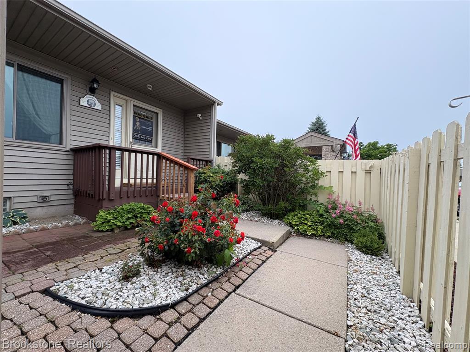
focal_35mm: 14
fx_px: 190
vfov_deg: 85.7
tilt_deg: +0.7
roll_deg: -1.2
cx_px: 235
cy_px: 176
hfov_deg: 102.1
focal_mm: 2.22
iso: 64
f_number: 2.2
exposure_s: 1/488
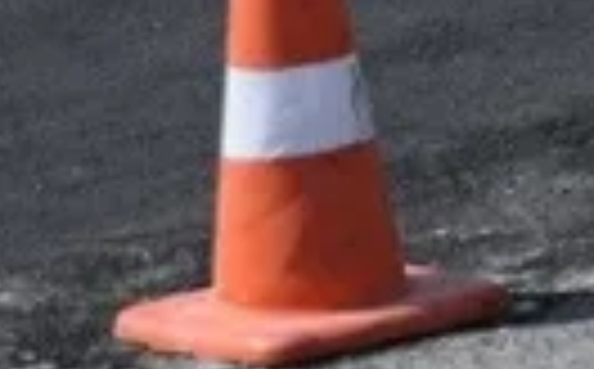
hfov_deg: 5.0
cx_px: 1310
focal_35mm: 412
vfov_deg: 3.1
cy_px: -934
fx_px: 6658
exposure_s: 1/800
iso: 100
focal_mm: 35
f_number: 4.5
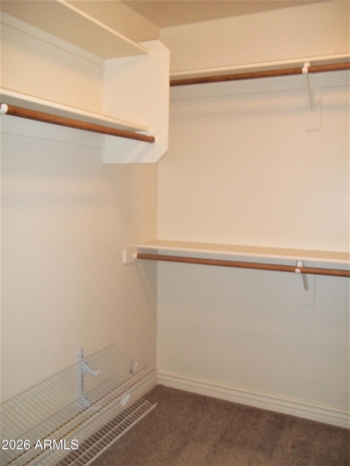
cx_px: 175
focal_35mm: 32
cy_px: 233
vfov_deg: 56.8
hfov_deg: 44.2
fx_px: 431
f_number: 2.9
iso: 160
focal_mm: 5.7
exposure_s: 1/30
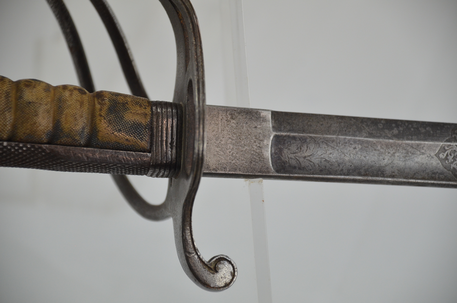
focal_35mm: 202
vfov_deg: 6.8
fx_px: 2565
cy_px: 152
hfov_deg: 10.2
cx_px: 228
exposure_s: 1/250
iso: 800
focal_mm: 135
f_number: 5.6
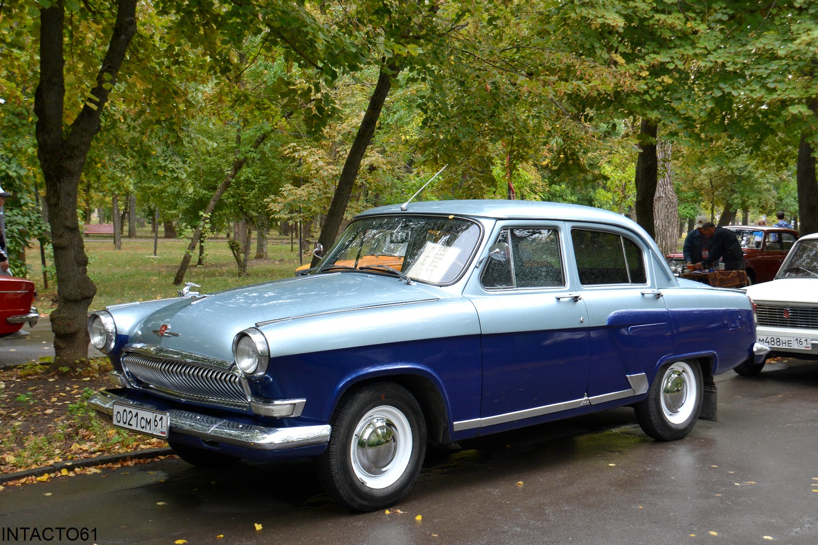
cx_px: 409
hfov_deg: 41.1
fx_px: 1090
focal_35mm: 48
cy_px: 272
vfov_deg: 28.0
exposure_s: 1/125
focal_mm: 32
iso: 320
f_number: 5.6
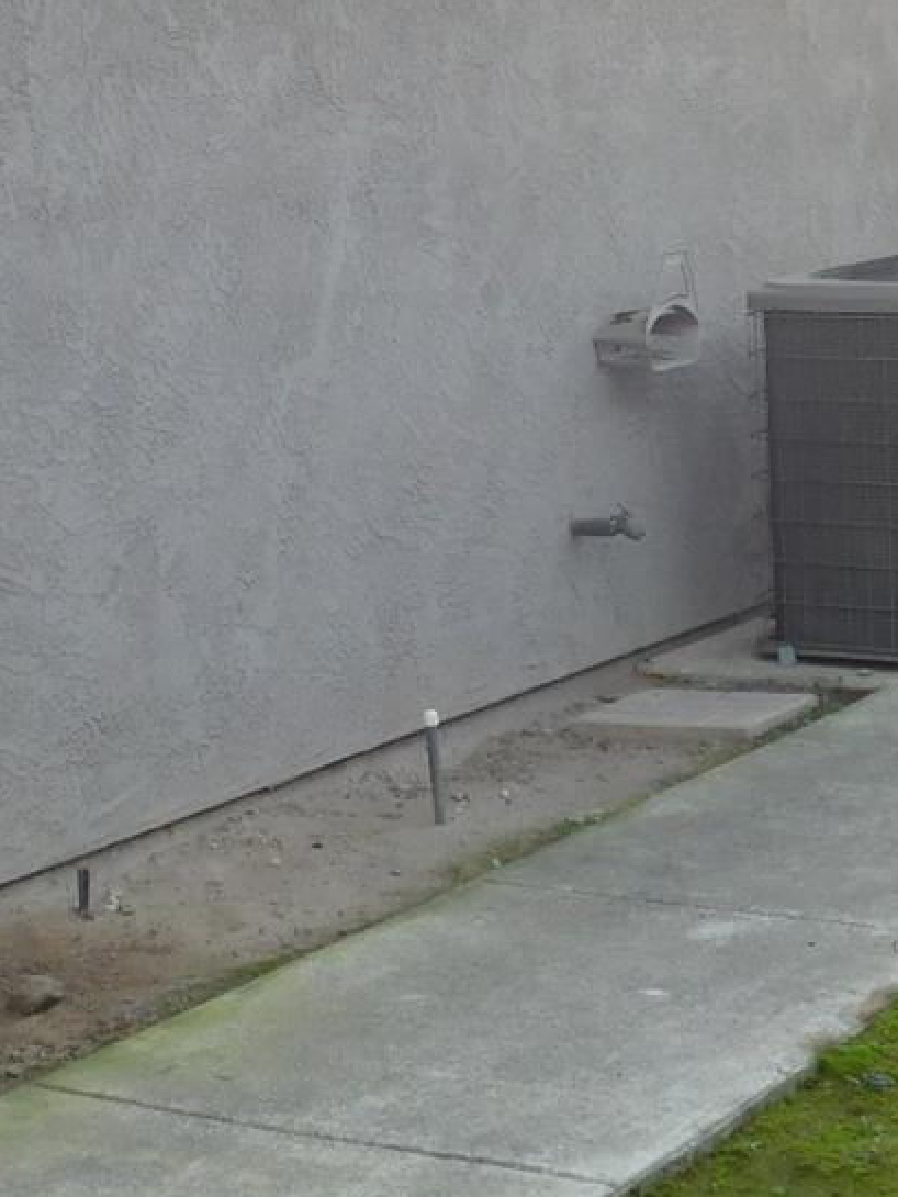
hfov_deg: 14.9
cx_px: 237
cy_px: 66
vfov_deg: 19.4
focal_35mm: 99
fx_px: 3423
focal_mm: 6.3
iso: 180
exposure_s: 1/30
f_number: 3.5
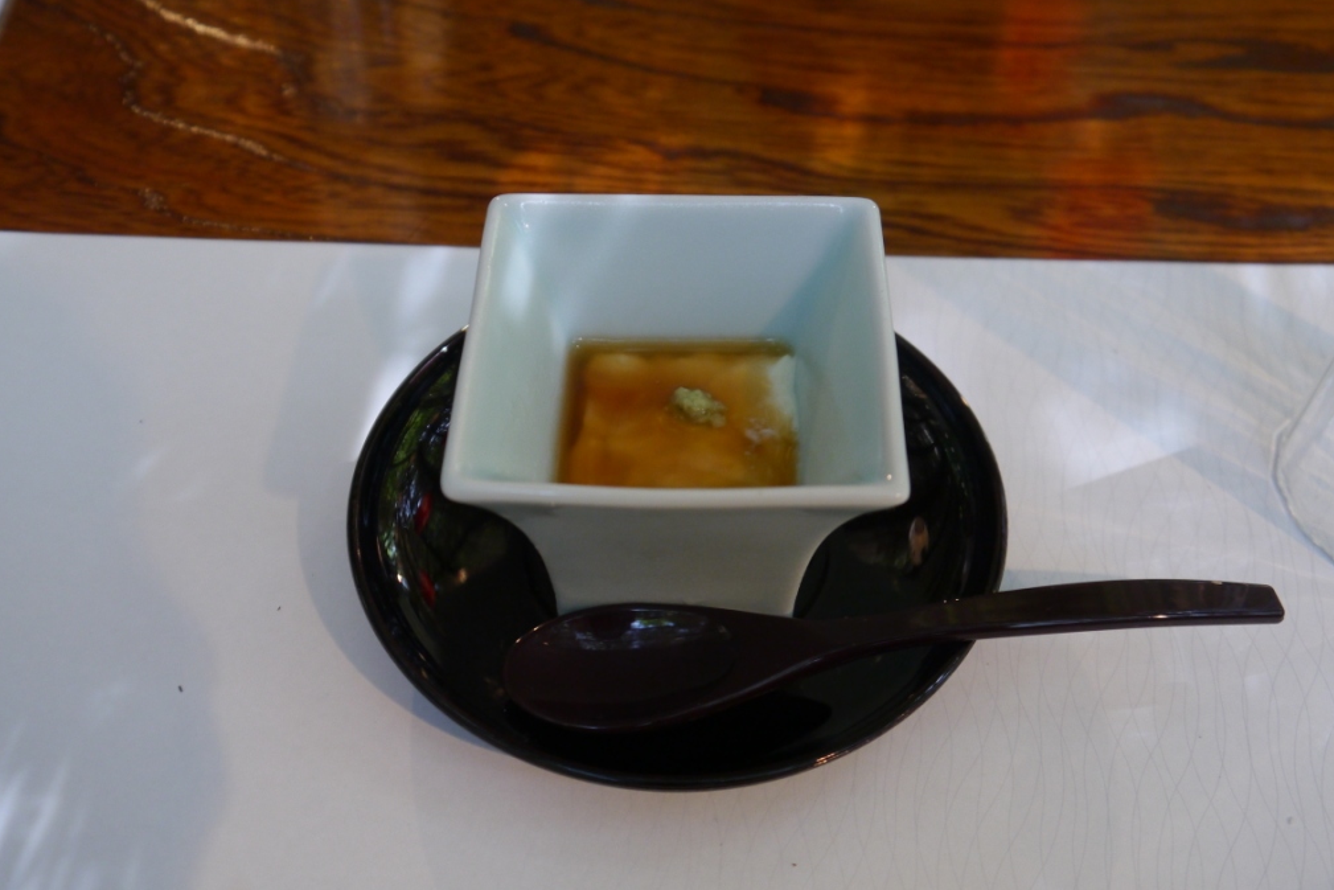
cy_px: 451
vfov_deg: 35.1
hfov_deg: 50.7
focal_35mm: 38
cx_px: 661
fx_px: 1408
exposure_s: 1/60
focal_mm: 18
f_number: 4.1
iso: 800
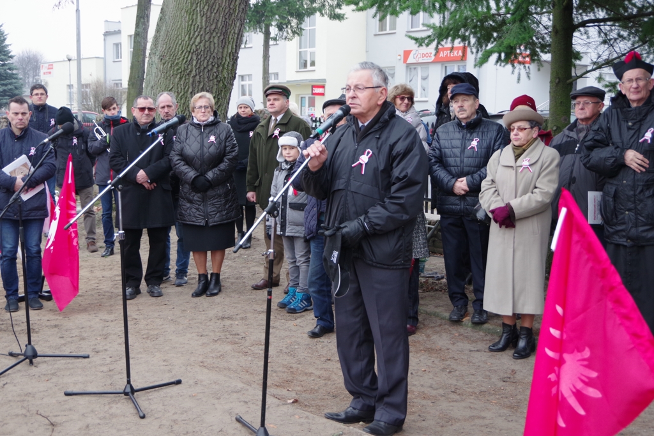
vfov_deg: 29.3
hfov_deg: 42.7
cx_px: 327
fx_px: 836
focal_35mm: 46
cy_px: 218
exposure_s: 1/125
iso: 800
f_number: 4.5
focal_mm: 31
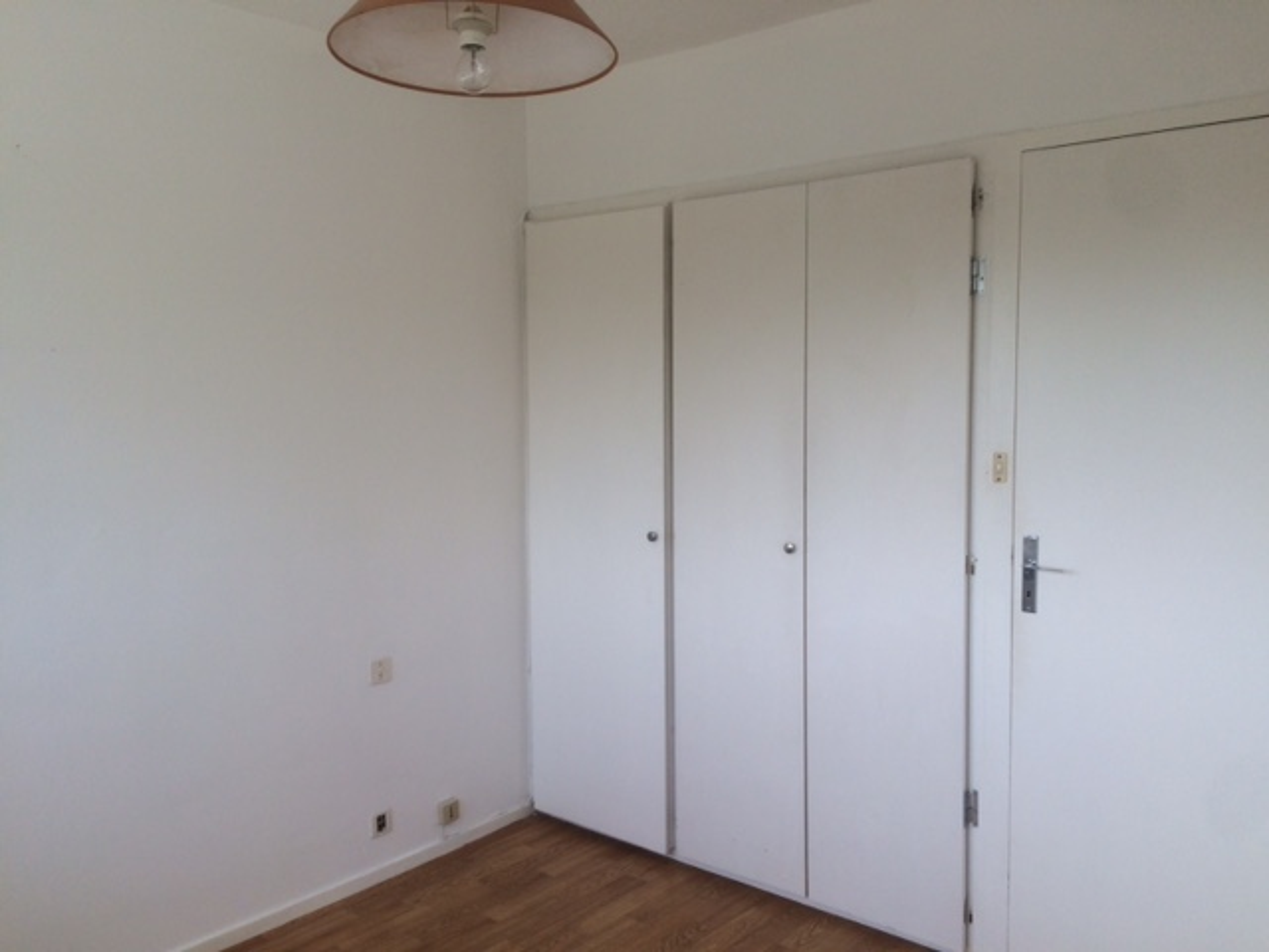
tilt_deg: -4.2
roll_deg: +0.5
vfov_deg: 48.2
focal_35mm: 29
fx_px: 1063
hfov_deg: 61.7
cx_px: 634
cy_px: 476
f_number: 2.2
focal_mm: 4.15
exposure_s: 1/289
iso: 32
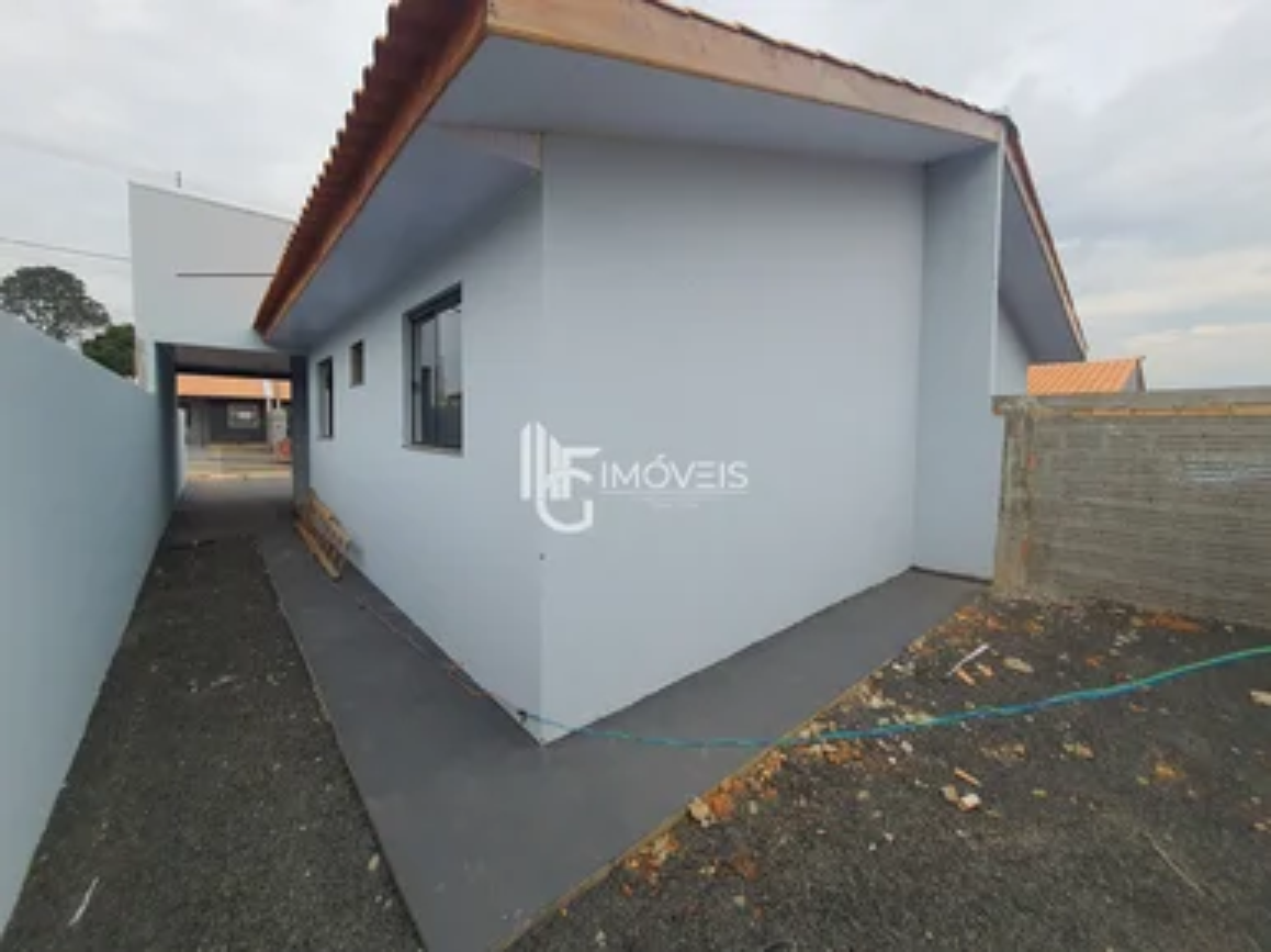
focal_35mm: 13
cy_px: 476
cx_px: 636
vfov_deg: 89.9
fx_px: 477
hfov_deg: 106.2
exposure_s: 1/120
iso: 80
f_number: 2.2
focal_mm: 1.74
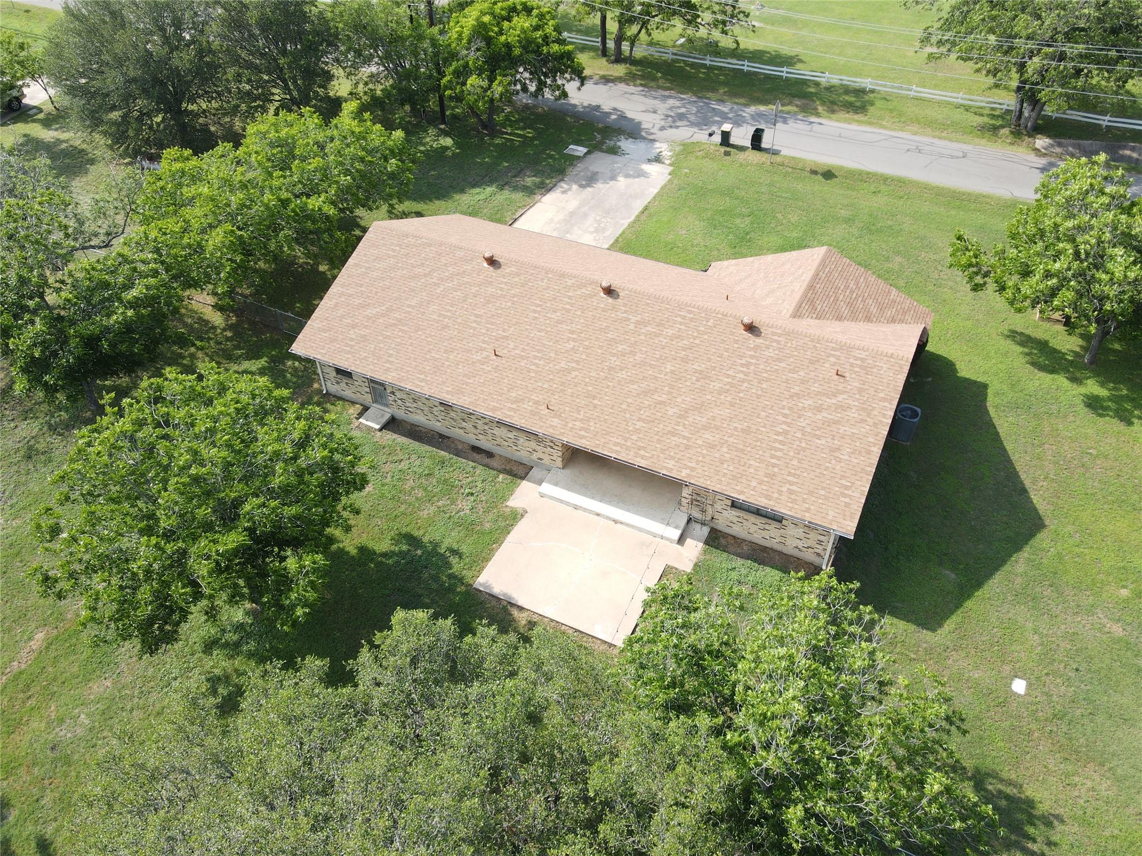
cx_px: 571
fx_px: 792
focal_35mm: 24
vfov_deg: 56.8
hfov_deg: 71.6
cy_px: 428
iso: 100
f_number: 2.8
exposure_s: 1/240
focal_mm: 4.5
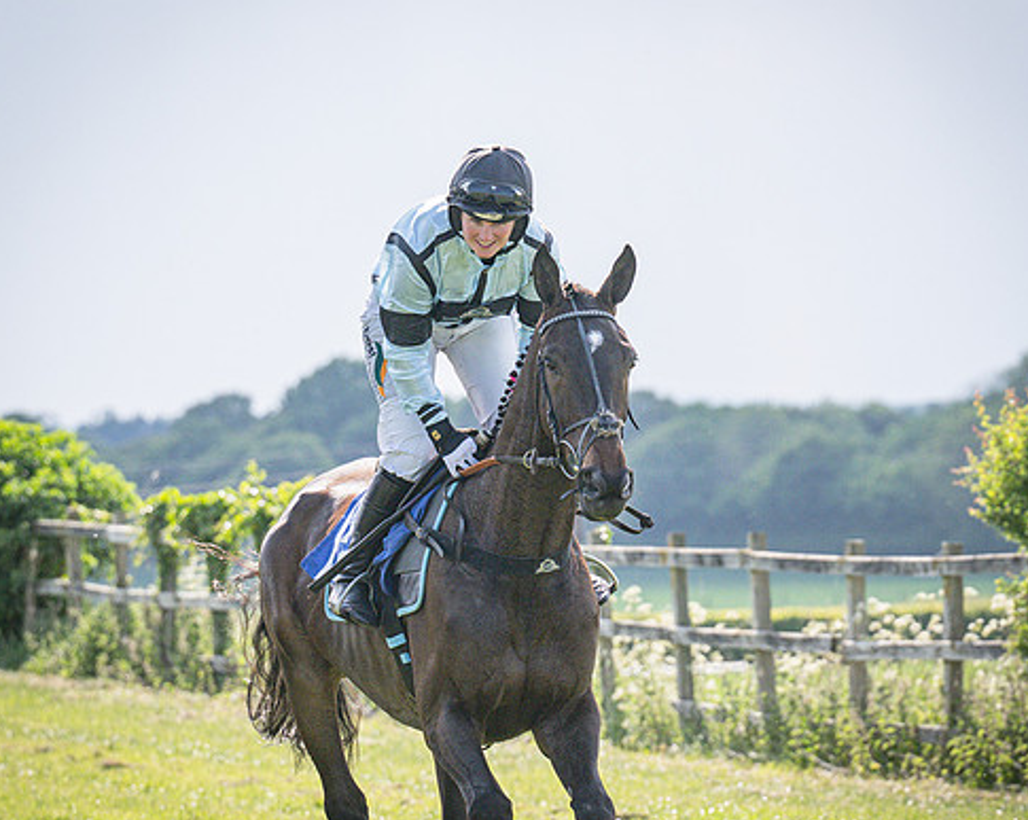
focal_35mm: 354
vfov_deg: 4.4
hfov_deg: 5.5
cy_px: 408
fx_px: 10760
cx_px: 602
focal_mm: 160
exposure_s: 1/2000
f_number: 5
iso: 400
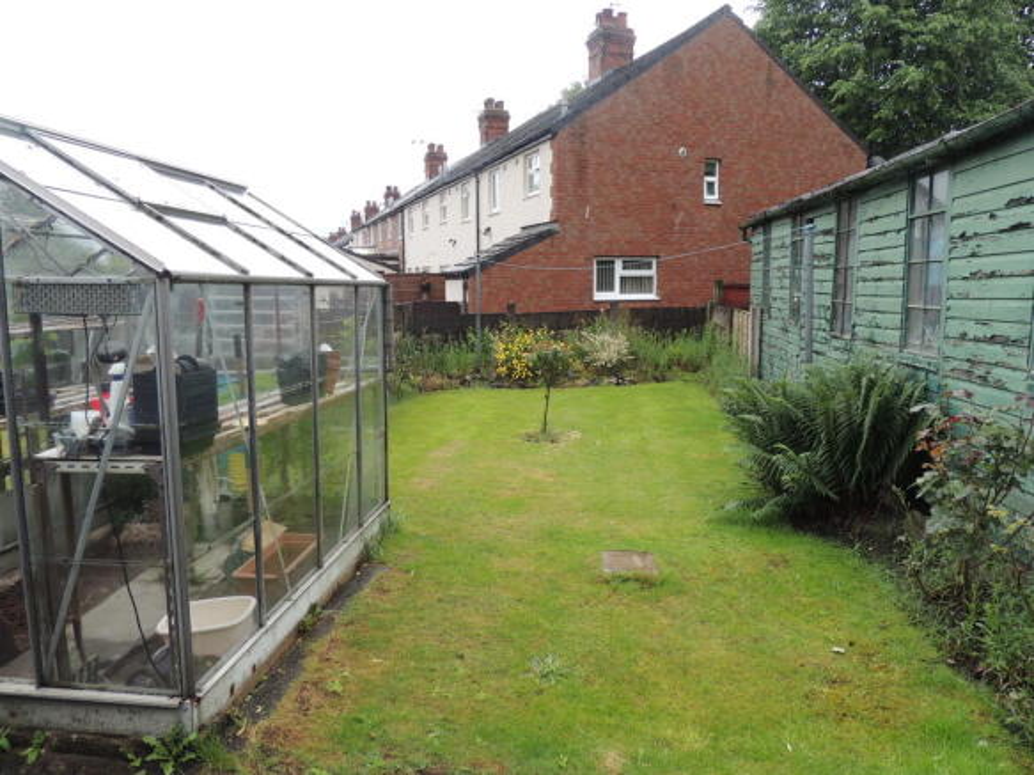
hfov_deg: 71.6
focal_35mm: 24
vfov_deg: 56.8
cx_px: 517
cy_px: 388
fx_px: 717
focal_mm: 4.3
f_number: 3
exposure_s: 1/320
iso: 100
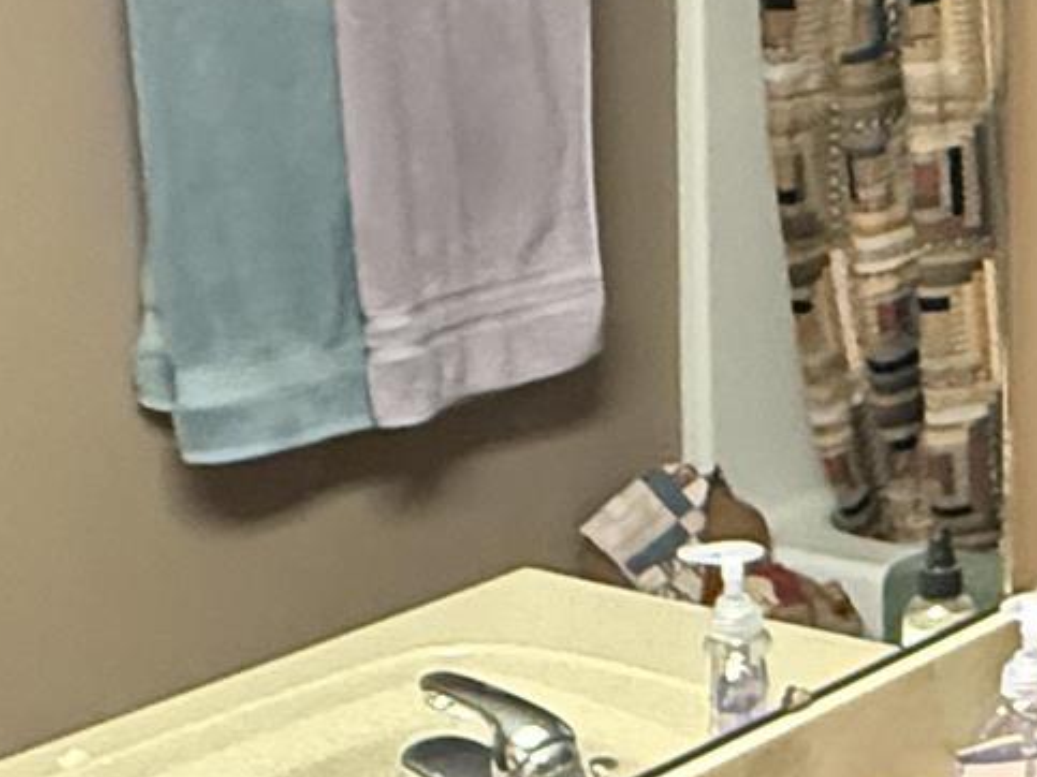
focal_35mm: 89
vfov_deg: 16.2
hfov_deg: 19.3
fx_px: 2666
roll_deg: -0.4
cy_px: -28
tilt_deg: -4.4
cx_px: 1546
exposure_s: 1/60
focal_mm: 2.22
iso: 1000
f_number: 2.2
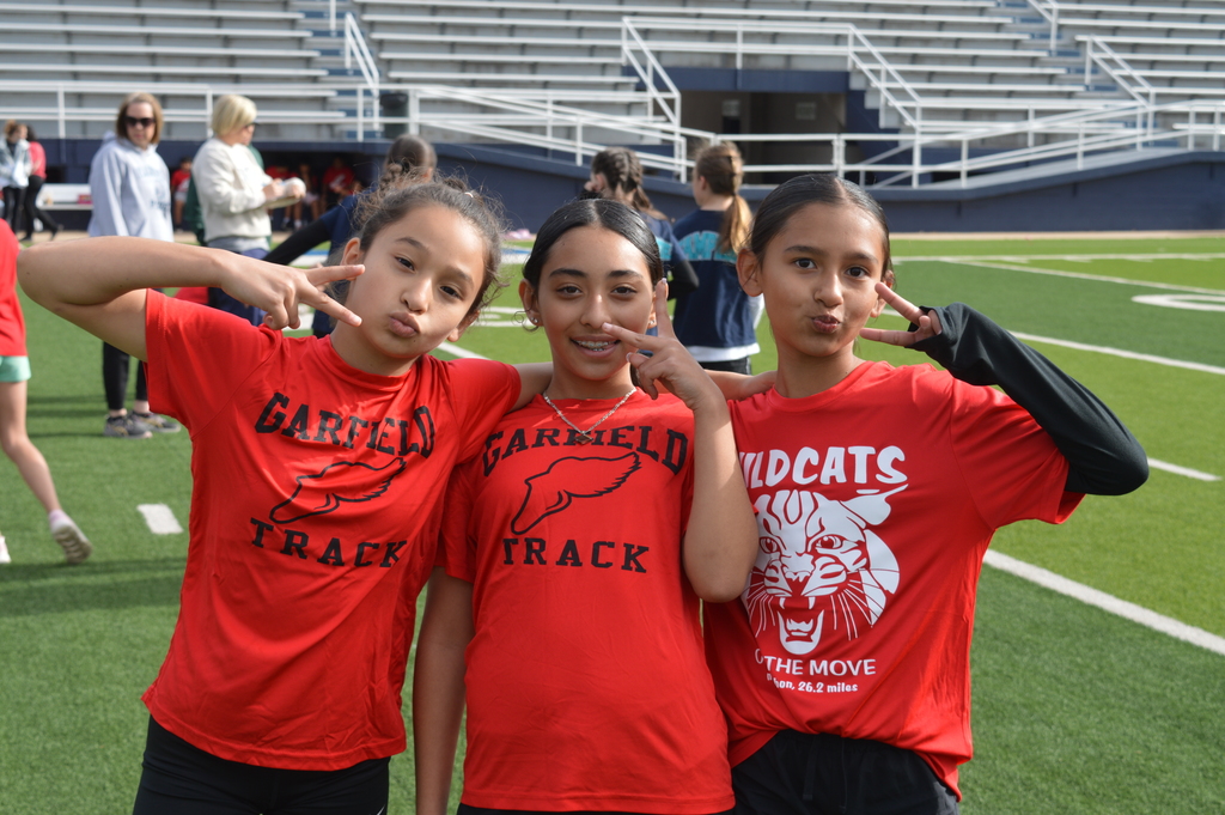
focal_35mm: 60
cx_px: 612
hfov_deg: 33.4
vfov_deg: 22.6
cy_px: 408
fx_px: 2040
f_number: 7.1
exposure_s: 1/200
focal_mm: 40
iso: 100
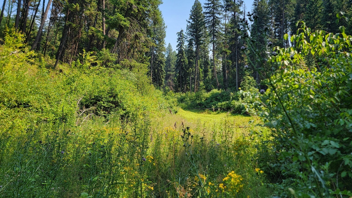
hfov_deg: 69.8
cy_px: 82
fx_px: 252
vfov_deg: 42.8
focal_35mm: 27
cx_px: 175
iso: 16
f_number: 1.8
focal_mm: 6.7
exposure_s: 1/528
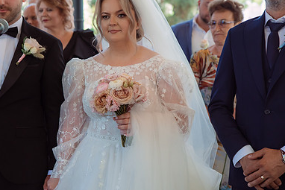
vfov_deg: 15.5
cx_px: 107
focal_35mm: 88
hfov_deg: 23.1
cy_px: 82
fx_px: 697
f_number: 3.2
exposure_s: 1/200
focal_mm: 58
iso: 640
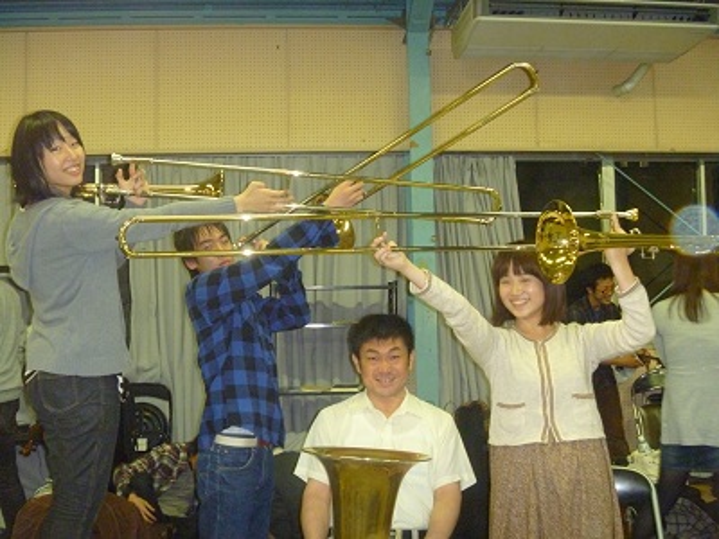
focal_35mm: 35
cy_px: 270
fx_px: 727
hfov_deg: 52.6
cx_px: 360
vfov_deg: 40.7
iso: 500
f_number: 3.5
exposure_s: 1/30
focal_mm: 6.3
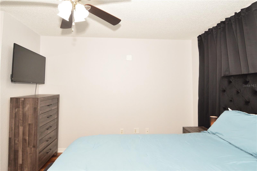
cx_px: 128
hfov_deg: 90.1
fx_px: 128
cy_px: 86
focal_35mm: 18
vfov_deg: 67.3
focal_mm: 12
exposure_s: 1/50
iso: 800
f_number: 8
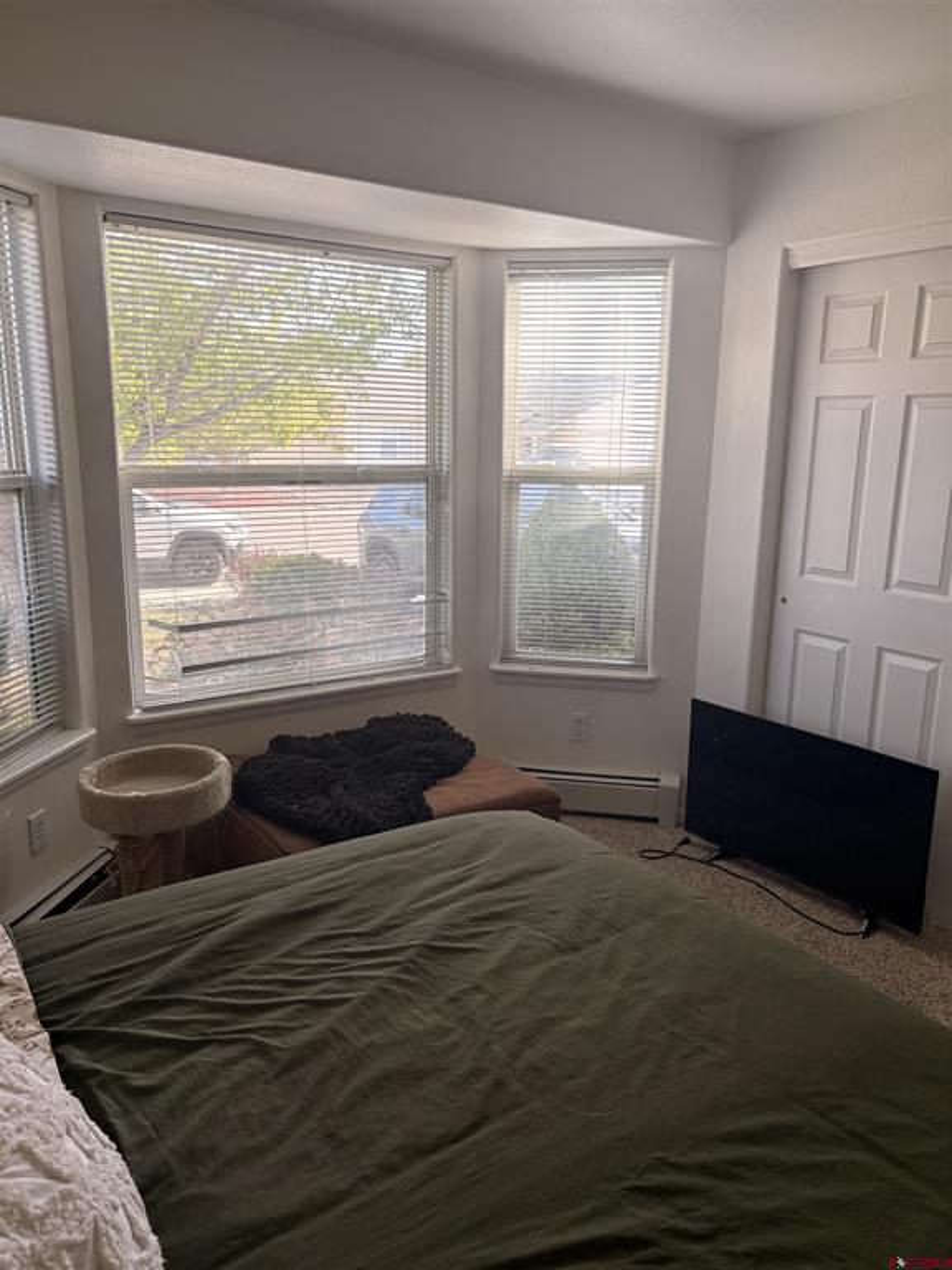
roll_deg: -1.4
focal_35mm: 26
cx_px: 476
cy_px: 635
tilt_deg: -11.7
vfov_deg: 67.3
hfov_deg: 53.1
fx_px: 953
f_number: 1.6
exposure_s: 1/220
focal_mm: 5.96
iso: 64
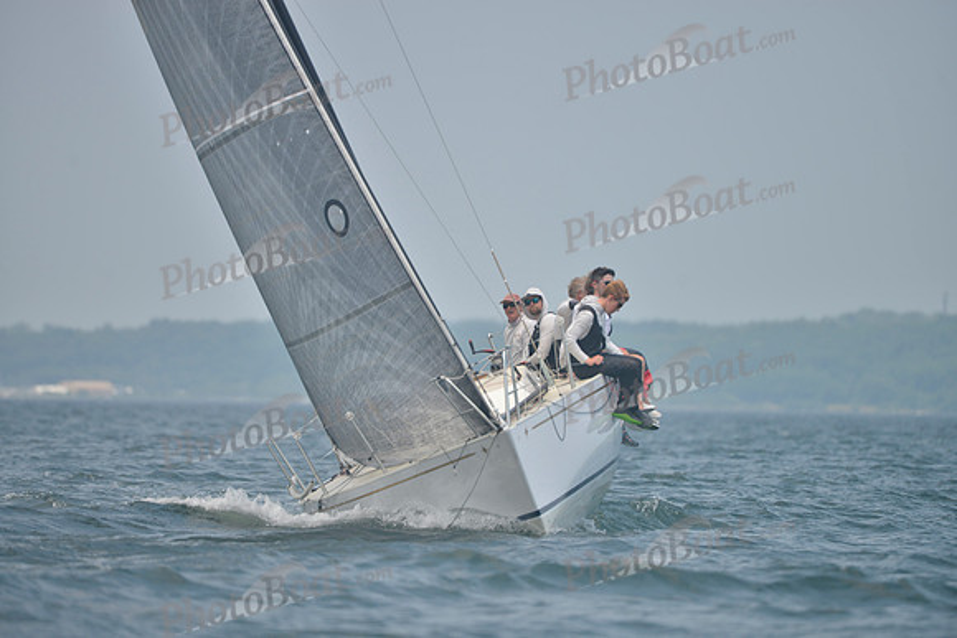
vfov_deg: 5.7
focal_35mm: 240
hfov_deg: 8.6
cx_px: 478
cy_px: 319
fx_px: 6381
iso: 200
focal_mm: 240
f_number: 4.5
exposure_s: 1/1600
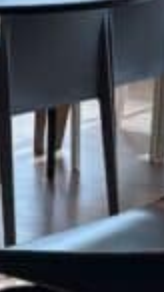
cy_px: 136
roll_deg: +0.6
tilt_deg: -10.8
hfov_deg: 5.9
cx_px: -208
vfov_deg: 10.9
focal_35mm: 198
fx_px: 1532
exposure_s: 1/152
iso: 100
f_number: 1.6
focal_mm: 5.96
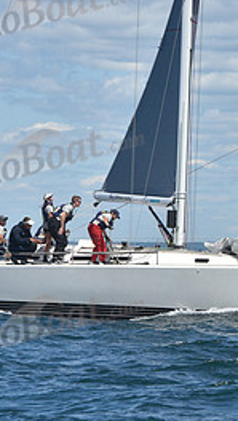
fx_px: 4118
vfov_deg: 5.9
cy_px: 222
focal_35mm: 368
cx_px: 228
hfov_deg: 3.3
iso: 250
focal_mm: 160
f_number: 11
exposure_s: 1/800
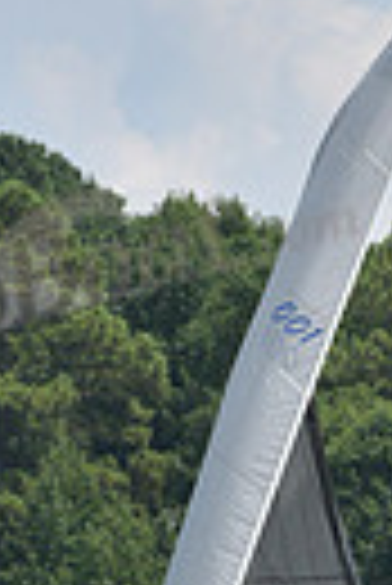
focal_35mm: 891
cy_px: 873
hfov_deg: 1.5
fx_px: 14513
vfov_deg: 2.3
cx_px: 593
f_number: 10
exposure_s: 1/1000
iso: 320
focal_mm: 200
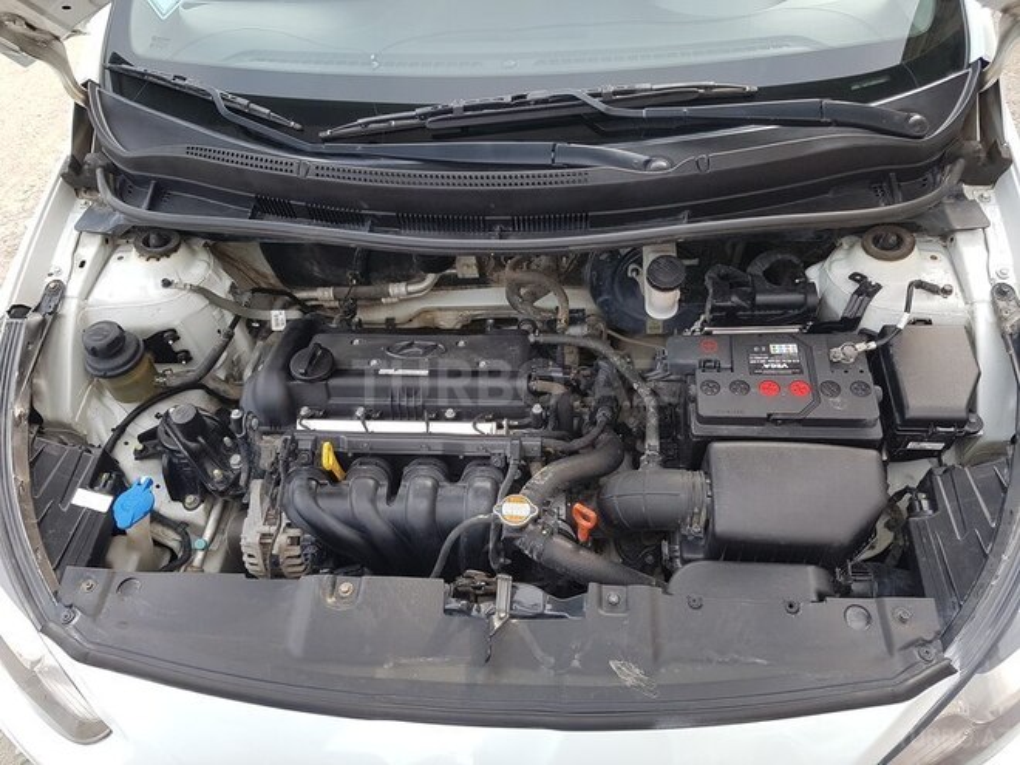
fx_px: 766
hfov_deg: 67.3
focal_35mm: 26
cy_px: 382
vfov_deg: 53.1
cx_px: 510
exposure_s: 1/263
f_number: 1.7
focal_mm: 4.2
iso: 50
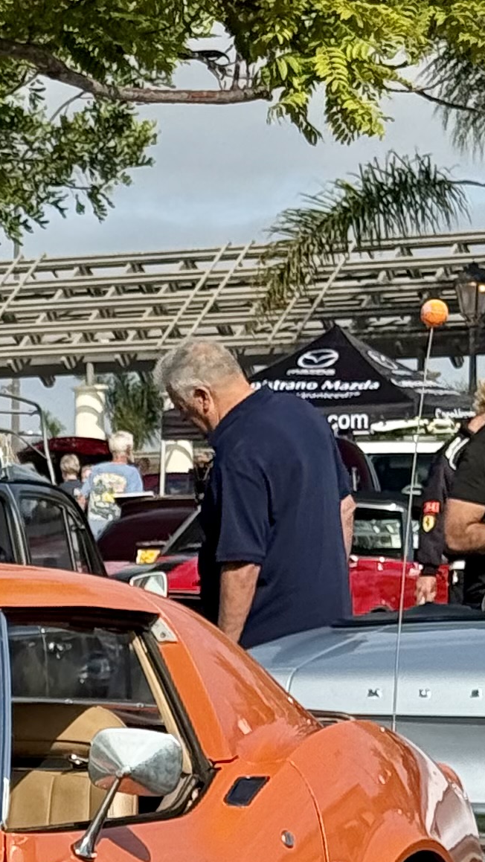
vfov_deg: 11.7
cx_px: -587
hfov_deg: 6.4
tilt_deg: -3.1
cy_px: 844
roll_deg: +1.0
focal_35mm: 182
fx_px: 4161
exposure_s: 1/2415
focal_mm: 6.76
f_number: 1.78
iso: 64
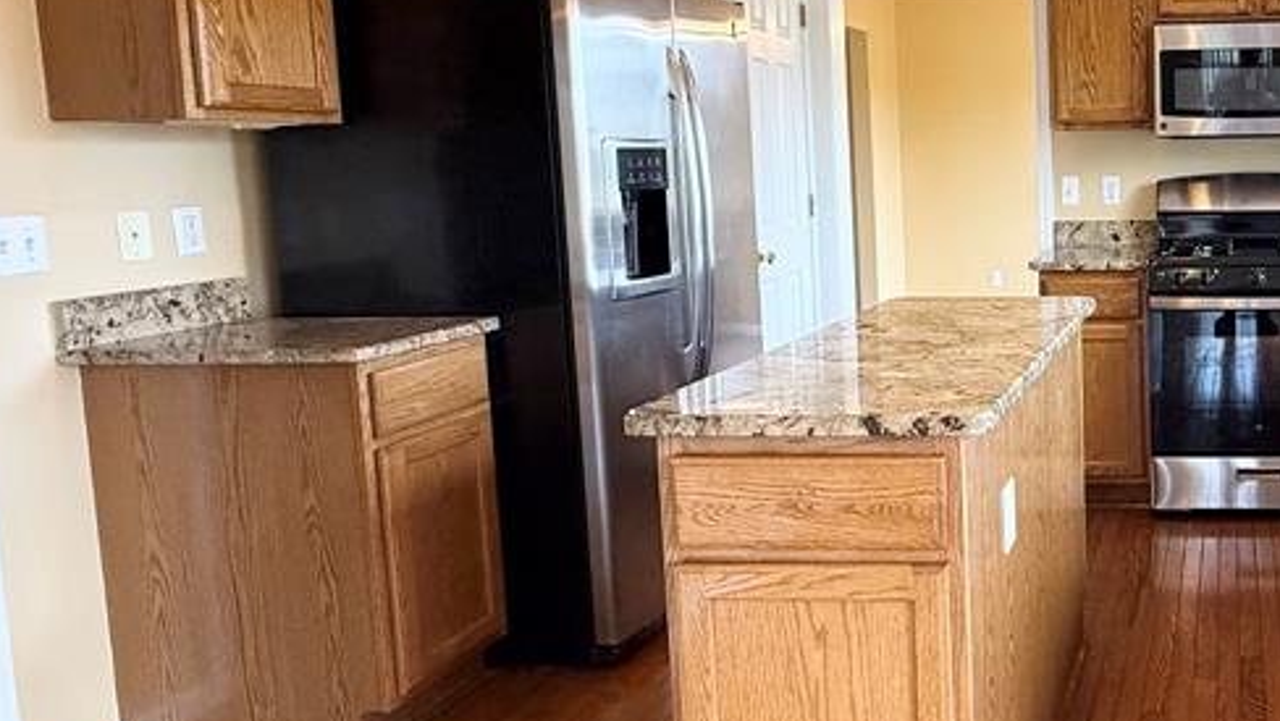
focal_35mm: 32
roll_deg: +0.7
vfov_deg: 36.4
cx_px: 1188
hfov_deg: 52.4
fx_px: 1087
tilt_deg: -5.7
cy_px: 257
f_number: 2.2
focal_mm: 2.22
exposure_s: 1/120
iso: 250
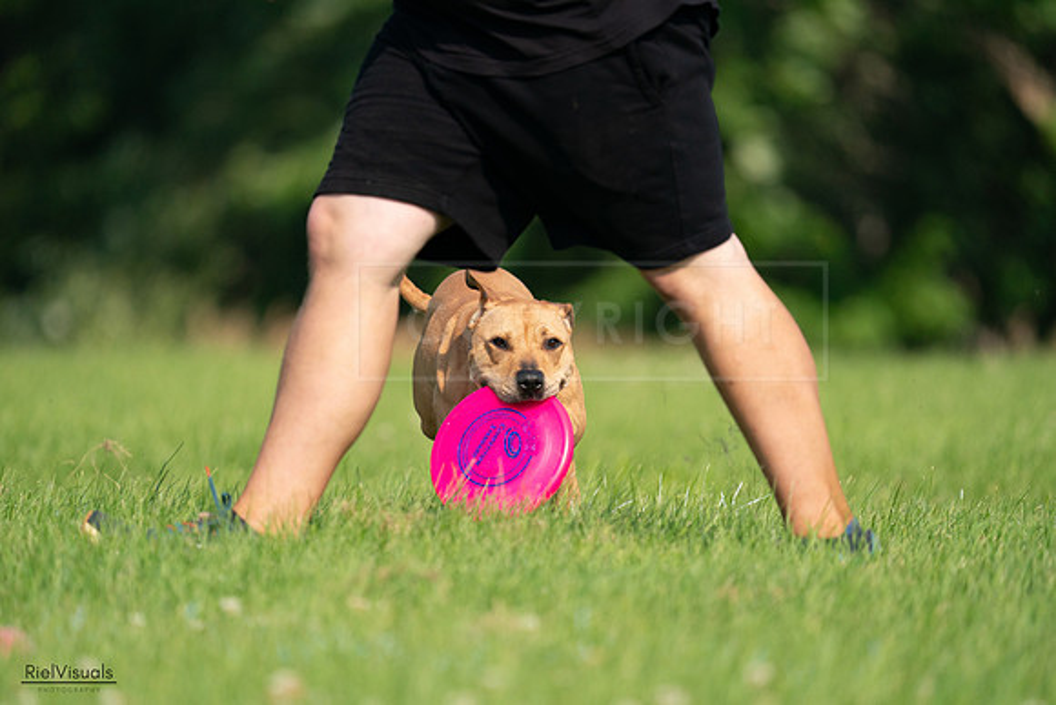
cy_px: 352
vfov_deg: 2.3
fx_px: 17603
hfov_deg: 3.4
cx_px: 528
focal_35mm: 600
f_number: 6.3
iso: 1000
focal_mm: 600
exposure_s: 1/4000
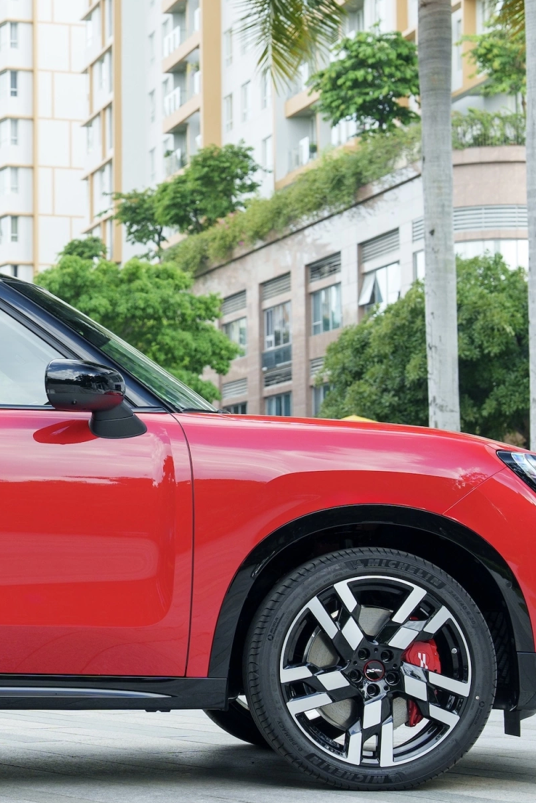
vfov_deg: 21.0
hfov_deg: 13.7
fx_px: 2166
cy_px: 400
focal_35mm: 97
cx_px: -100
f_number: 5
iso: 400
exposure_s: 1/100
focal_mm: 49
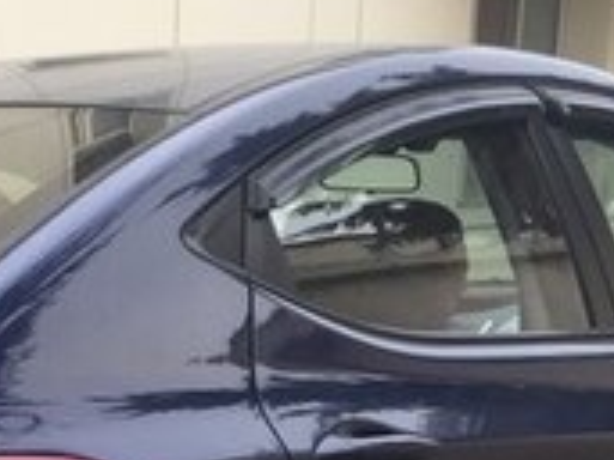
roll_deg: -2.1
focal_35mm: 112
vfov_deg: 12.5
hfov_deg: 17.0
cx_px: -72
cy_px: 710
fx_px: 1985
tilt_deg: -14.3
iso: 32
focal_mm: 4.15
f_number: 2.2
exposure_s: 1/151
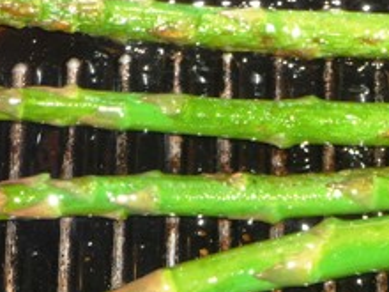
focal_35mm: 160
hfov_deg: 12.3
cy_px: 319
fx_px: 1798
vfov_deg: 9.2
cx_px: 331
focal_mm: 9.3
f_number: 4.3
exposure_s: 1/30
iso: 100
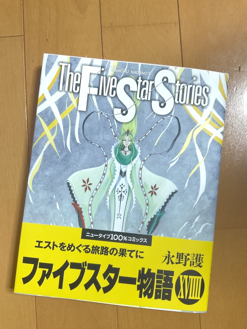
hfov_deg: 48.2
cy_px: 164
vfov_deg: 61.7
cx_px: 124
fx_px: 276
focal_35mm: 29
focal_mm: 3
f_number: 1.8
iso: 640
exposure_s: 1/17
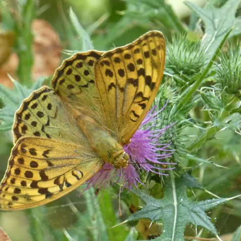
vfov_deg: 2.9
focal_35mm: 610
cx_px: 97
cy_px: 120
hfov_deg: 2.9
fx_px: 4805
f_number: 5.6
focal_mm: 92.3
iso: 400
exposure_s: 1/100
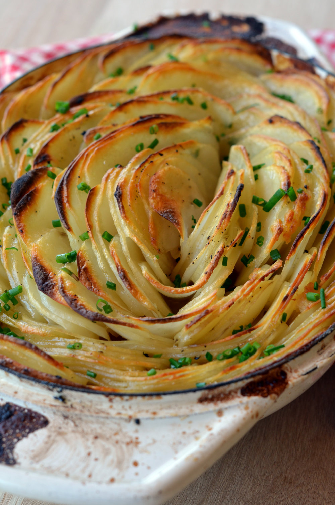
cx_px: 168
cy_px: 252
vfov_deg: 27.0
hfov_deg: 18.1
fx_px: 1052
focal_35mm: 75
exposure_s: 1/125
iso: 320
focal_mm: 50
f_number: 5.6
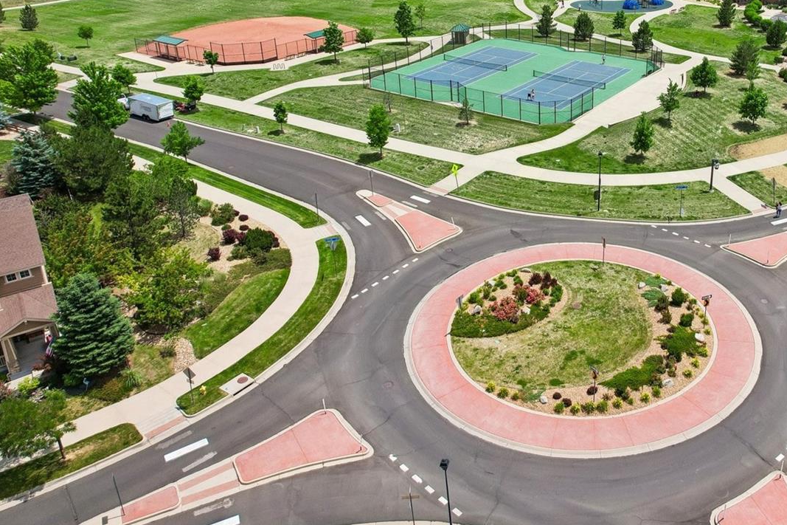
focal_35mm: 33
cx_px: 566
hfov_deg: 55.2
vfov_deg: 39.0
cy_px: 139
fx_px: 721
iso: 100
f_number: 2.8
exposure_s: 1/640
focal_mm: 8.4
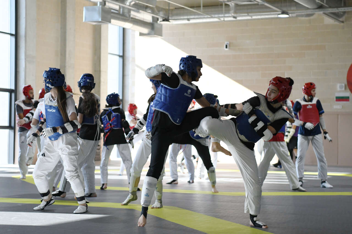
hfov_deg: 24.2
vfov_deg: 16.3
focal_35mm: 84
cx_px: 176
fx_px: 821
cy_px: 117
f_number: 3.3
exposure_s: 1/1000
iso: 3200
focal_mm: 70
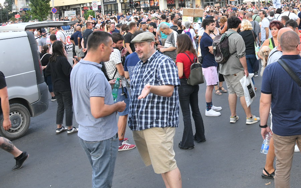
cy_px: 14
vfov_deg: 28.0
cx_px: 222
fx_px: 361
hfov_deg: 43.9
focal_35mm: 44
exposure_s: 1/400
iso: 1600
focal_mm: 24
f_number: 5.6
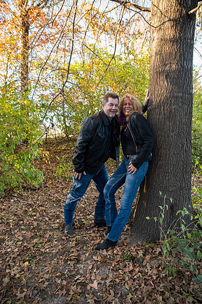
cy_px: 152
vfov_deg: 73.7
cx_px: 101
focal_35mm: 24
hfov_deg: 53.1
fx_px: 202
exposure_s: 1/800
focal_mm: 24
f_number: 3.2
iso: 2000
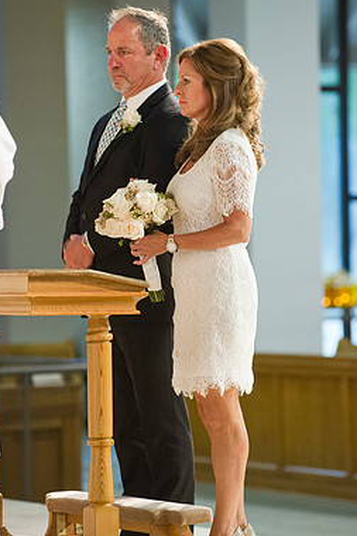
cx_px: 178
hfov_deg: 6.4
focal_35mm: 213
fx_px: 3171
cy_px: 255
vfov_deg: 9.7
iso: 5000
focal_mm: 180
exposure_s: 1/160
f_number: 3.2
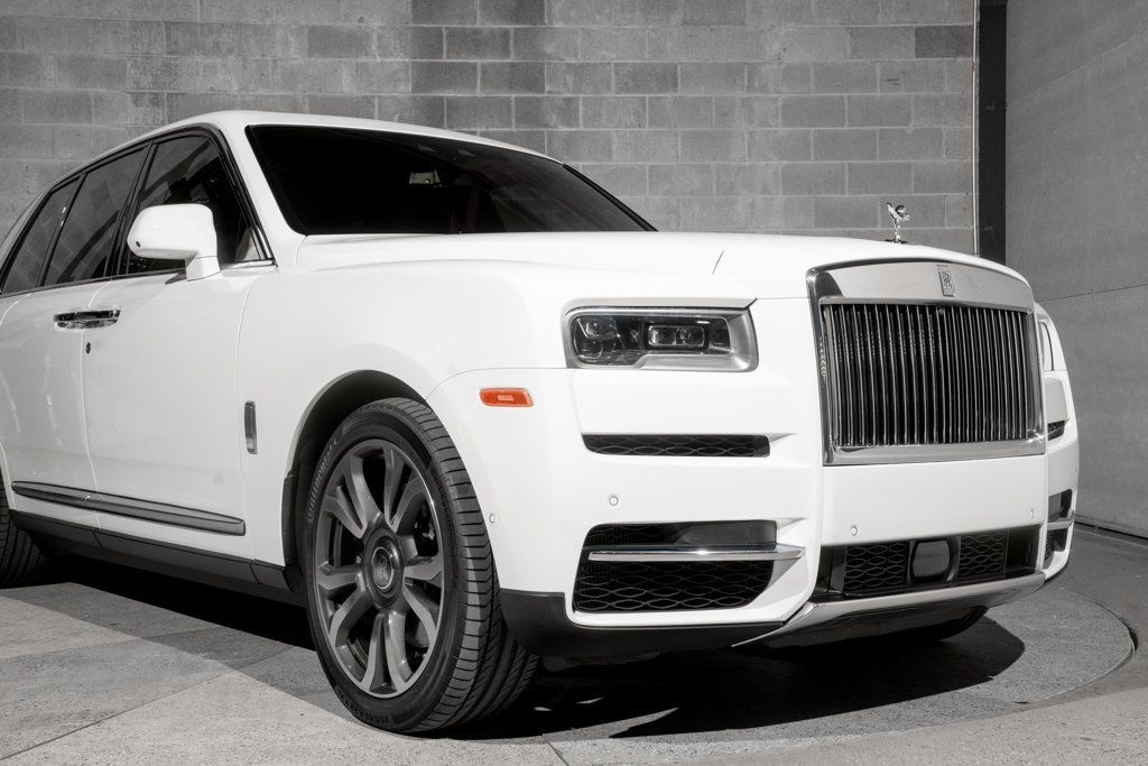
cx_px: 574
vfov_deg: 30.5
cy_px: 383
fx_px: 1403
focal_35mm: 44
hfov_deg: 44.5
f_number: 9
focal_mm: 44
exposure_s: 1/125
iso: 400
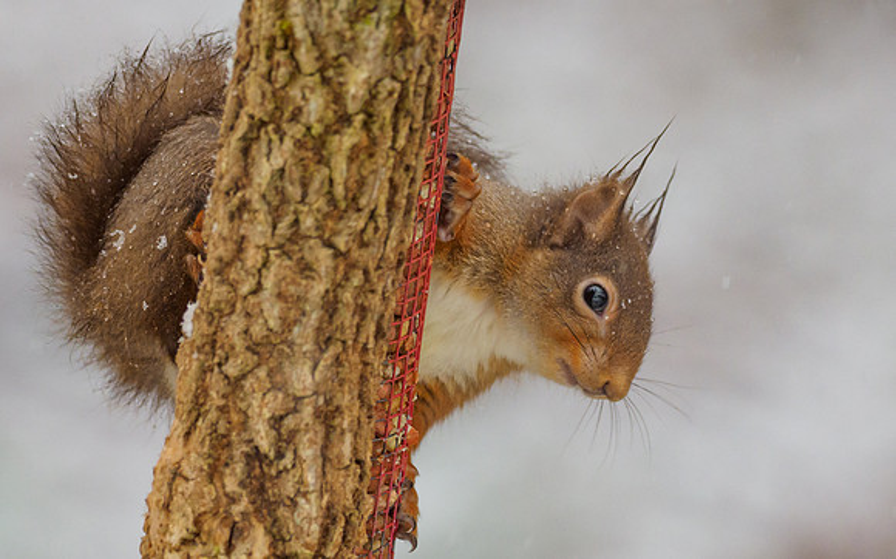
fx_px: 21794
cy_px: 253
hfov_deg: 2.4
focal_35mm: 893
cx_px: 550
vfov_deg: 1.5
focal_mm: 300
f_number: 4
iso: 1250
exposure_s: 1/400
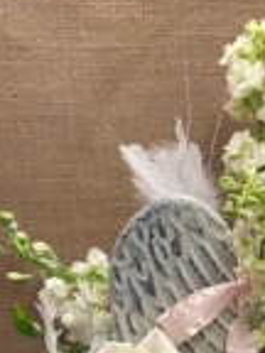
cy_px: 434
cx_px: 287
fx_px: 735
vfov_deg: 24.3
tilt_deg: -18.5
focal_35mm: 72
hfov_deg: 19.6
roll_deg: +2.5
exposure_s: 1/60
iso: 125
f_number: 1.8
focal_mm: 4.25
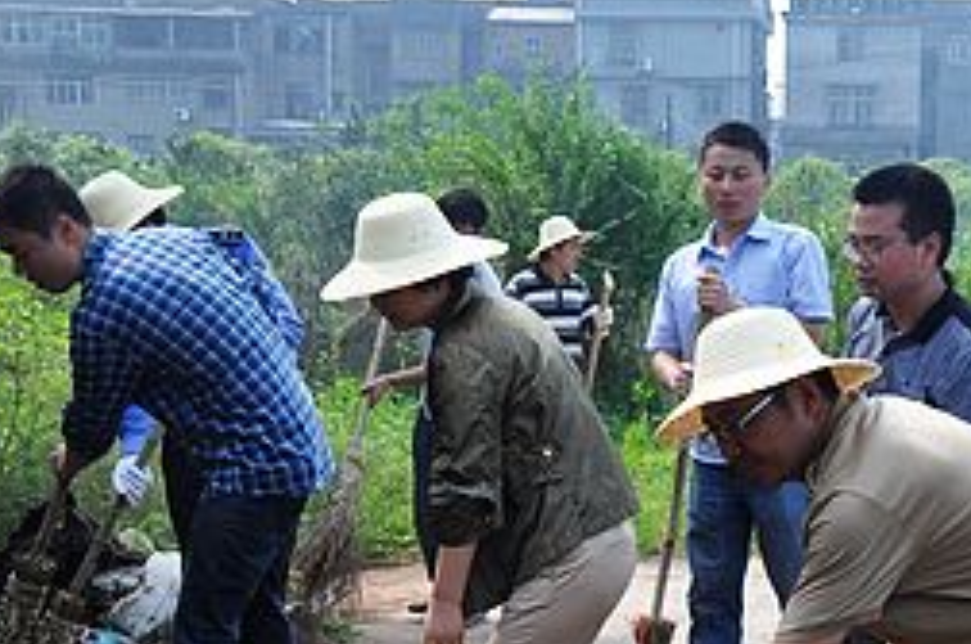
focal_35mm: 85
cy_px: 677
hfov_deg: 23.5
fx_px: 2288
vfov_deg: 15.6
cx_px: 821
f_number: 10
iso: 640
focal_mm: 26
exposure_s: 1/400
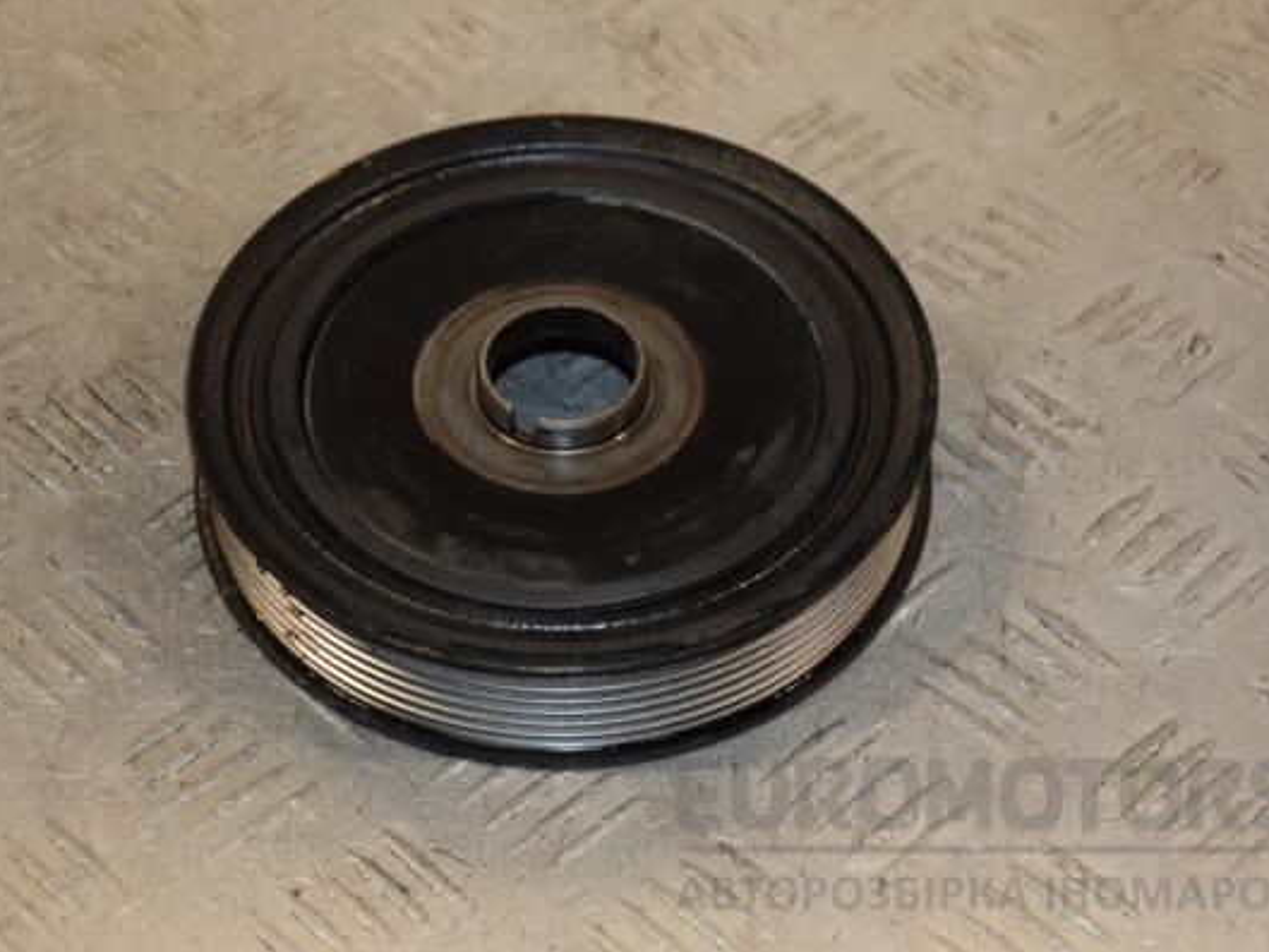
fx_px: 3960
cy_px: 475
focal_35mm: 108
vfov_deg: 13.7
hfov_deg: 18.2
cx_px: 631
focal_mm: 66
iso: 800
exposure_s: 1/200
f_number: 5.6
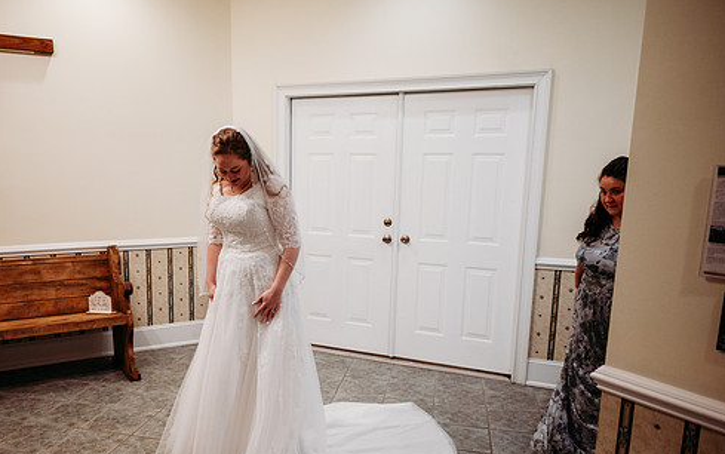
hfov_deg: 64.3
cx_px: 308
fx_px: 573
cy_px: 274
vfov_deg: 43.0
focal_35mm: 29
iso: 800
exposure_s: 1/200
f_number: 2.2
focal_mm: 24
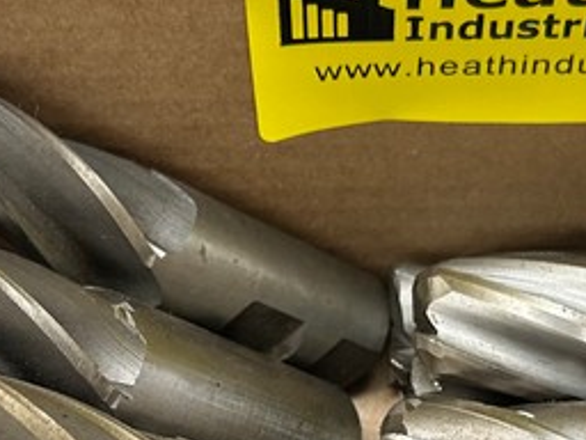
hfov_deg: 20.4
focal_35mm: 96
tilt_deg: -64.3
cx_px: 373
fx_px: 1625
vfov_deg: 15.0
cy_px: 488
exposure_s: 1/56
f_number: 1.78
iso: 125
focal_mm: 6.86
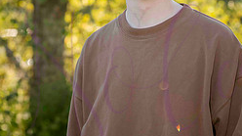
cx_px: 143
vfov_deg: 6.9
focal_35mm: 175
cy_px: 19
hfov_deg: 12.3
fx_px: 1122
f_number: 5
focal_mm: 92
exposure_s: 1/400
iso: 400
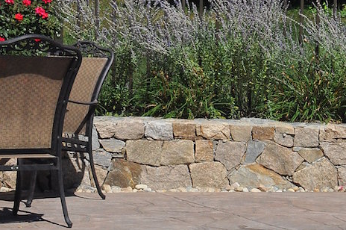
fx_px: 1267
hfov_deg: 14.4
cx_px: 533
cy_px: 326
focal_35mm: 132
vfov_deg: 10.1
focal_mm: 28
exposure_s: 1/800
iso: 640
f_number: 14
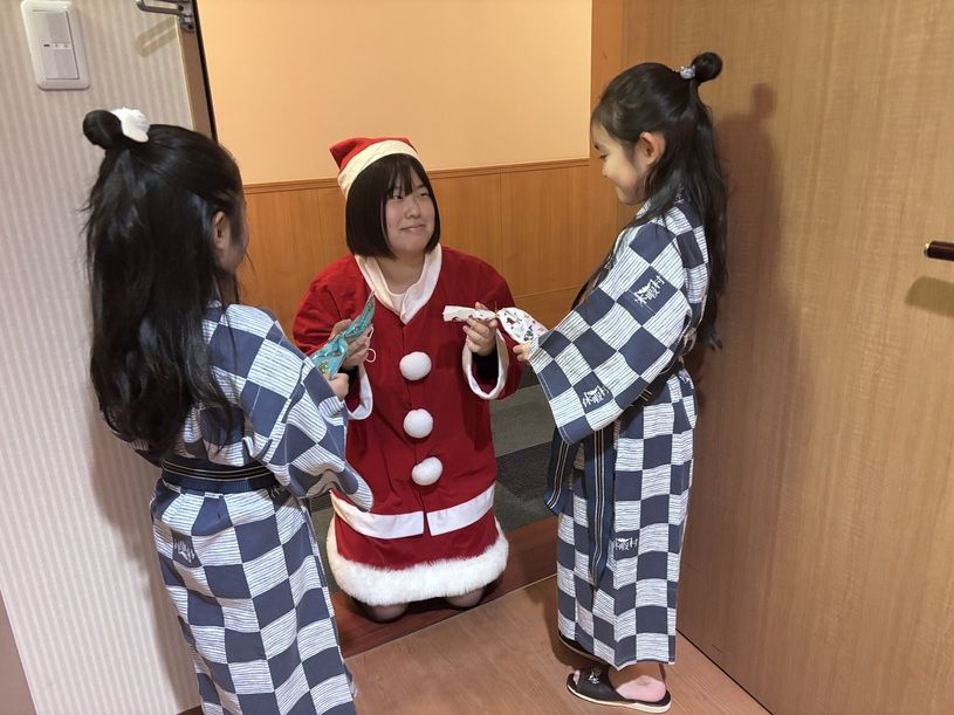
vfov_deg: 53.1
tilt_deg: -19.0
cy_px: 358
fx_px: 716
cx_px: 477
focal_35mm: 26
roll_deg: +2.4
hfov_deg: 67.3
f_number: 1.6
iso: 640
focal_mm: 5.96
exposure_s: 1/30
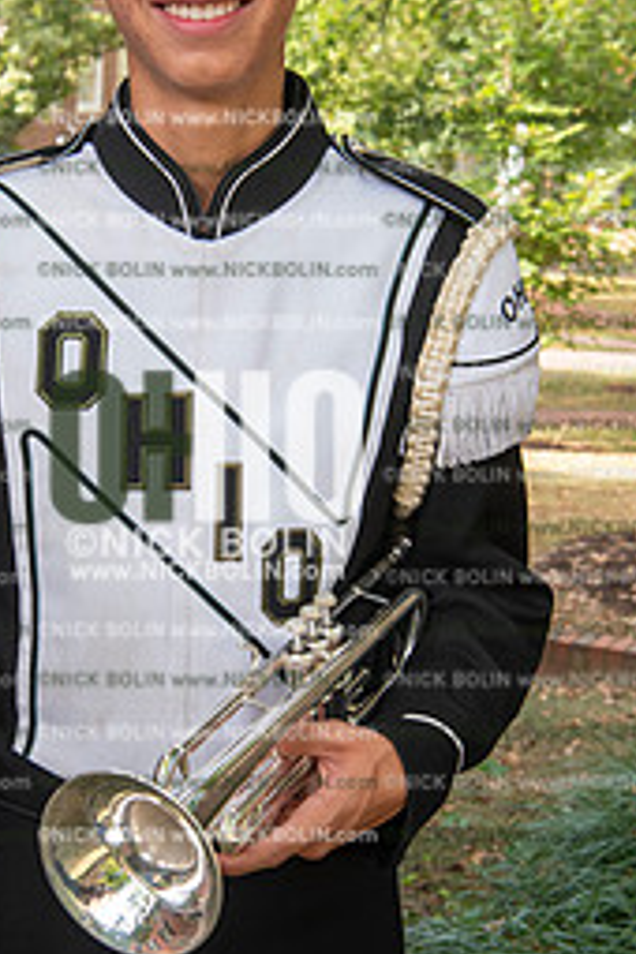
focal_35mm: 74
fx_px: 1961
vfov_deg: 27.3
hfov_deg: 18.4
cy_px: 475
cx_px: 206
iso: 500
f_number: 8
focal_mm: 42
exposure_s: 1/100
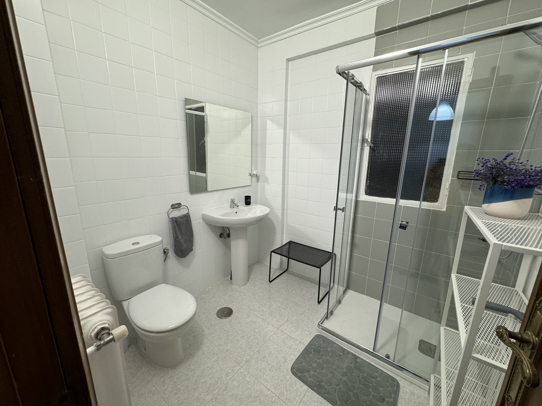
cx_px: 271
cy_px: 203
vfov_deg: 85.7
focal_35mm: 14
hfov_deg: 102.1
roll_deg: -1.3
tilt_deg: -12.4
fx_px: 219
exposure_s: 1/50
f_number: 2.2
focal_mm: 2.22
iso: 160
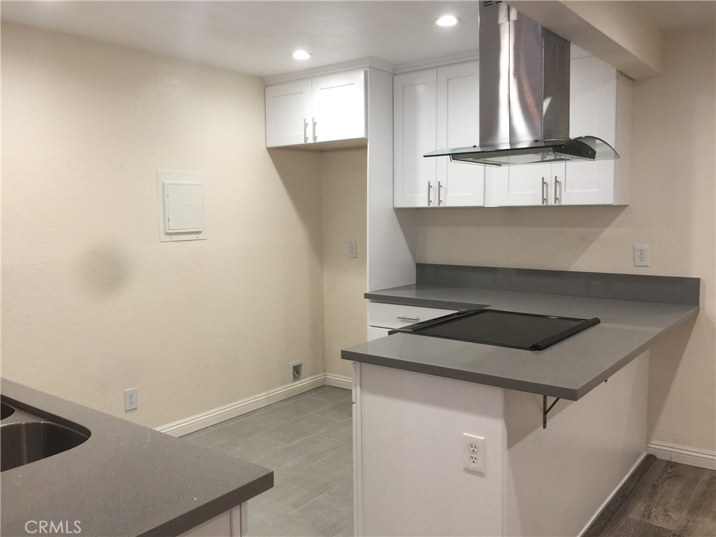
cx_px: 358
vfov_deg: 48.2
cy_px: 268
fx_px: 600
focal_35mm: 29
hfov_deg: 61.7
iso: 40
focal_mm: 4.15
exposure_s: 1/30
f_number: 2.2
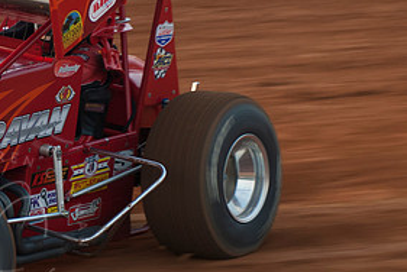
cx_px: 0
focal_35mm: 248
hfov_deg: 8.3
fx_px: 2807
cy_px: 104
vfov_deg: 5.6
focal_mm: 80
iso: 250
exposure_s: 1/320
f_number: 3.5
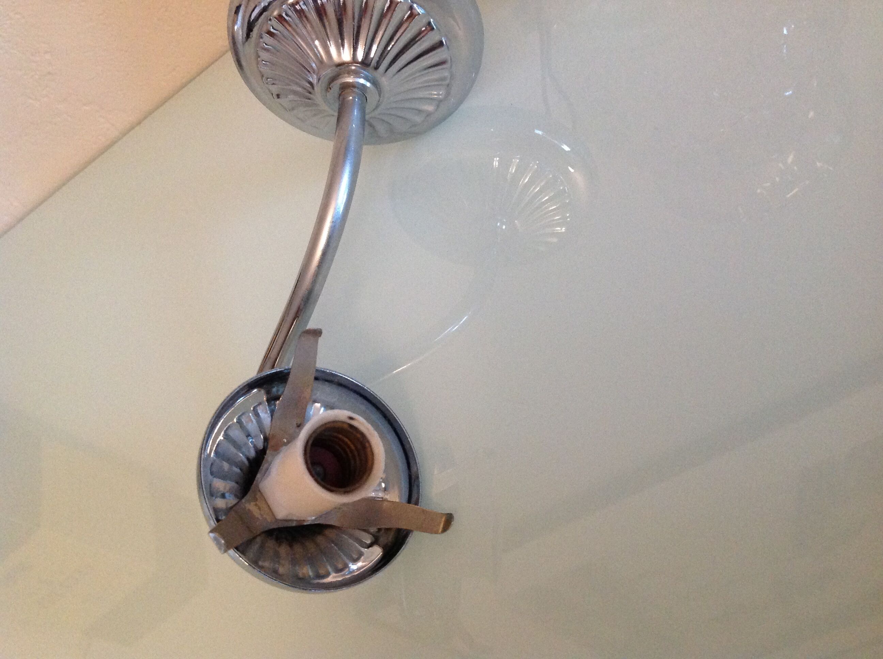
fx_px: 891
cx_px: 442
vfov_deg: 40.6
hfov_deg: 52.7
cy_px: 330
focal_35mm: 35
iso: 400
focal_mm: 4.28
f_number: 2.4
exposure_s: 1/17
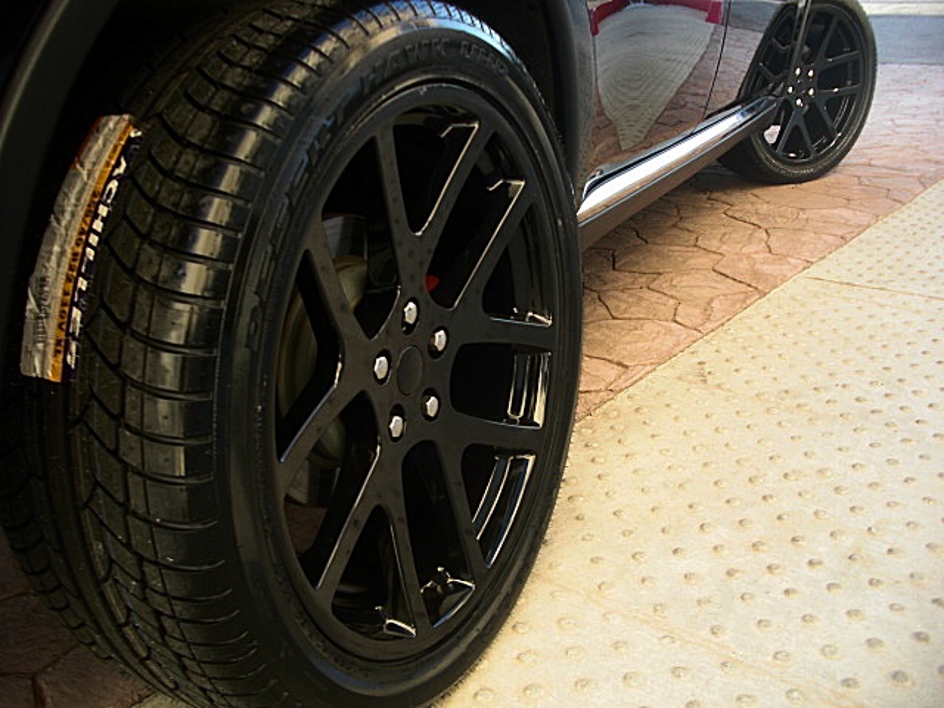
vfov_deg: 39.7
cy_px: 354
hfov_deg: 51.4
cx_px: 472
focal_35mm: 36
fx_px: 982
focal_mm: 6.3
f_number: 2.8
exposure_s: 1/100
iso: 100
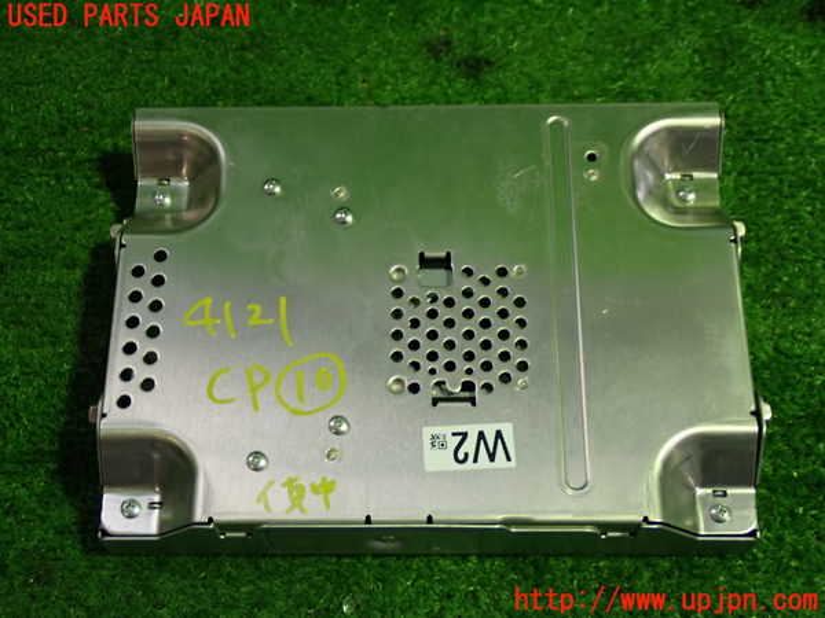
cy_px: 309
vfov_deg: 27.0
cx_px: 412
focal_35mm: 54
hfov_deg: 35.5
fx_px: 1287
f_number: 3.3
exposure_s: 1/50
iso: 320
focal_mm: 9.65
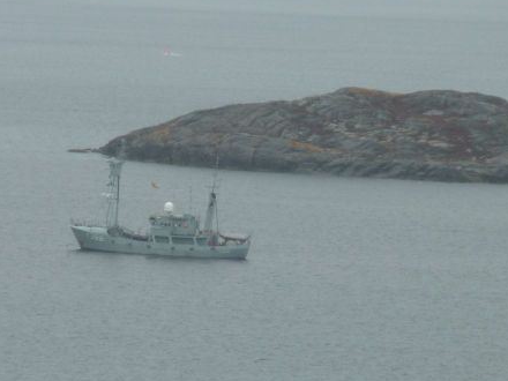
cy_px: 259
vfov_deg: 2.7
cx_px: 238
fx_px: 8013
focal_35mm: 546
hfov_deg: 3.6
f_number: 4.9
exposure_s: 1/125
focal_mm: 49.2
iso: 80
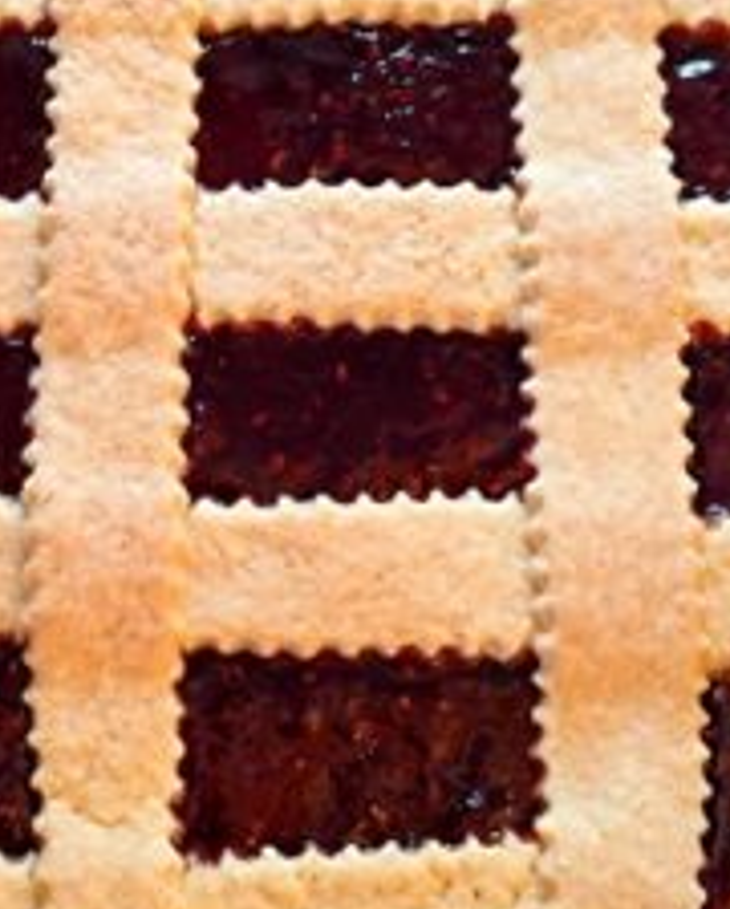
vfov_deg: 25.3
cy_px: 402
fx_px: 2020
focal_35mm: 75
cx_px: 126
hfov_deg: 20.2
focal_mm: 6.14
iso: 1000
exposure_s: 1/50
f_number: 1.65
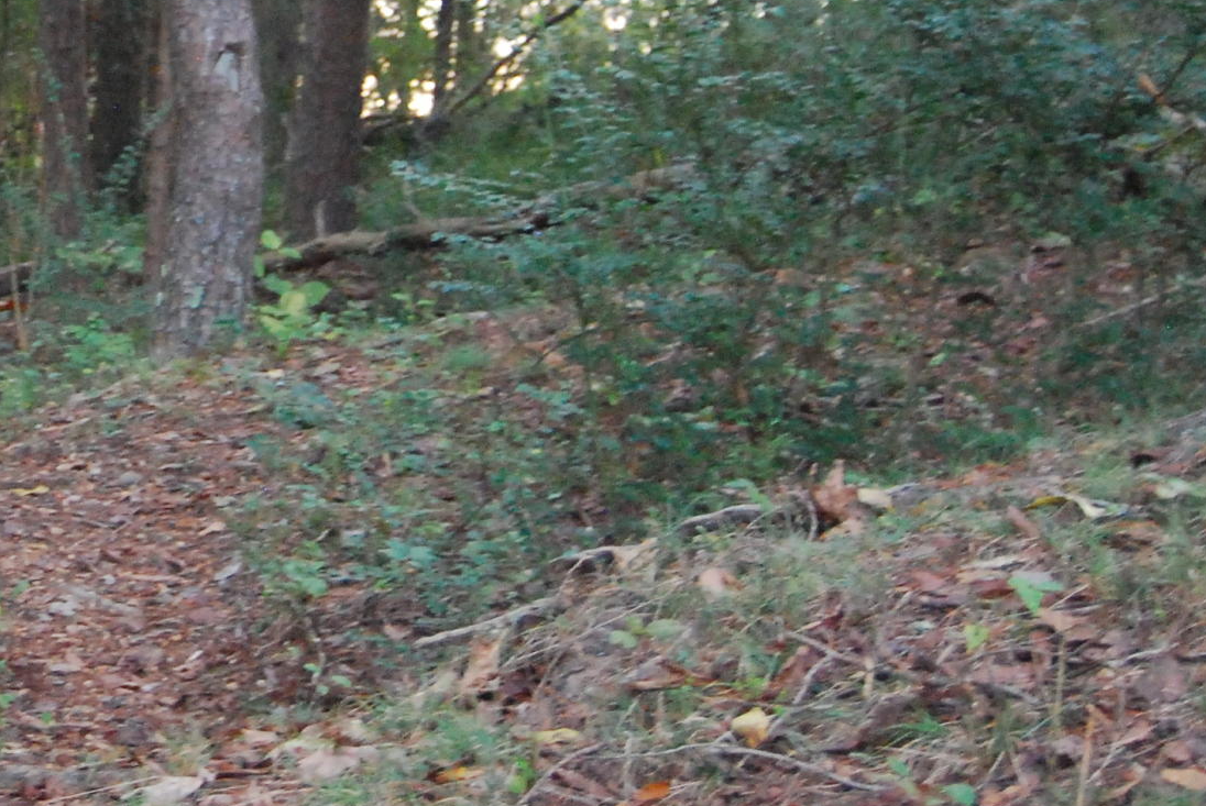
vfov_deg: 11.9
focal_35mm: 115
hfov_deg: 17.0
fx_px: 3856
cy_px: 111
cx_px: -235
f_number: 4.2
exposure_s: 1/15
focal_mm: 28
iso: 1600
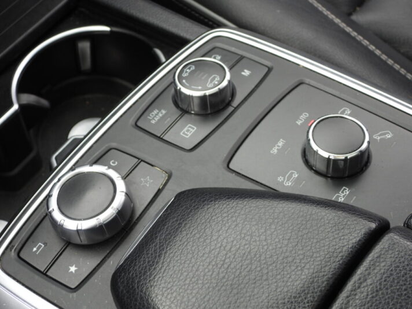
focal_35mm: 65
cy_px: 154
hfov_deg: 29.8
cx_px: 206
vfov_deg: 22.6
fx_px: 774
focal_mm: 11.7
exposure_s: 1/100
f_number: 3.5
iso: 100
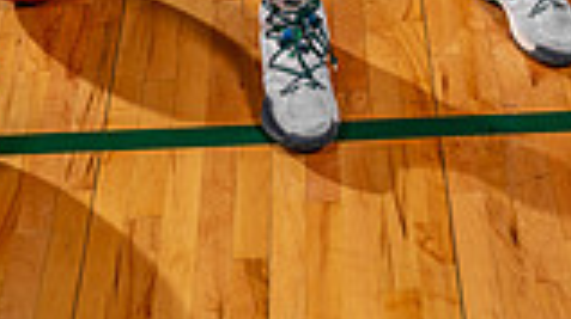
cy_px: -470
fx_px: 1527
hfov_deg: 21.1
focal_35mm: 101
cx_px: 343
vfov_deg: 10.2
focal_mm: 34
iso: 200
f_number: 8
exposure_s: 1/60
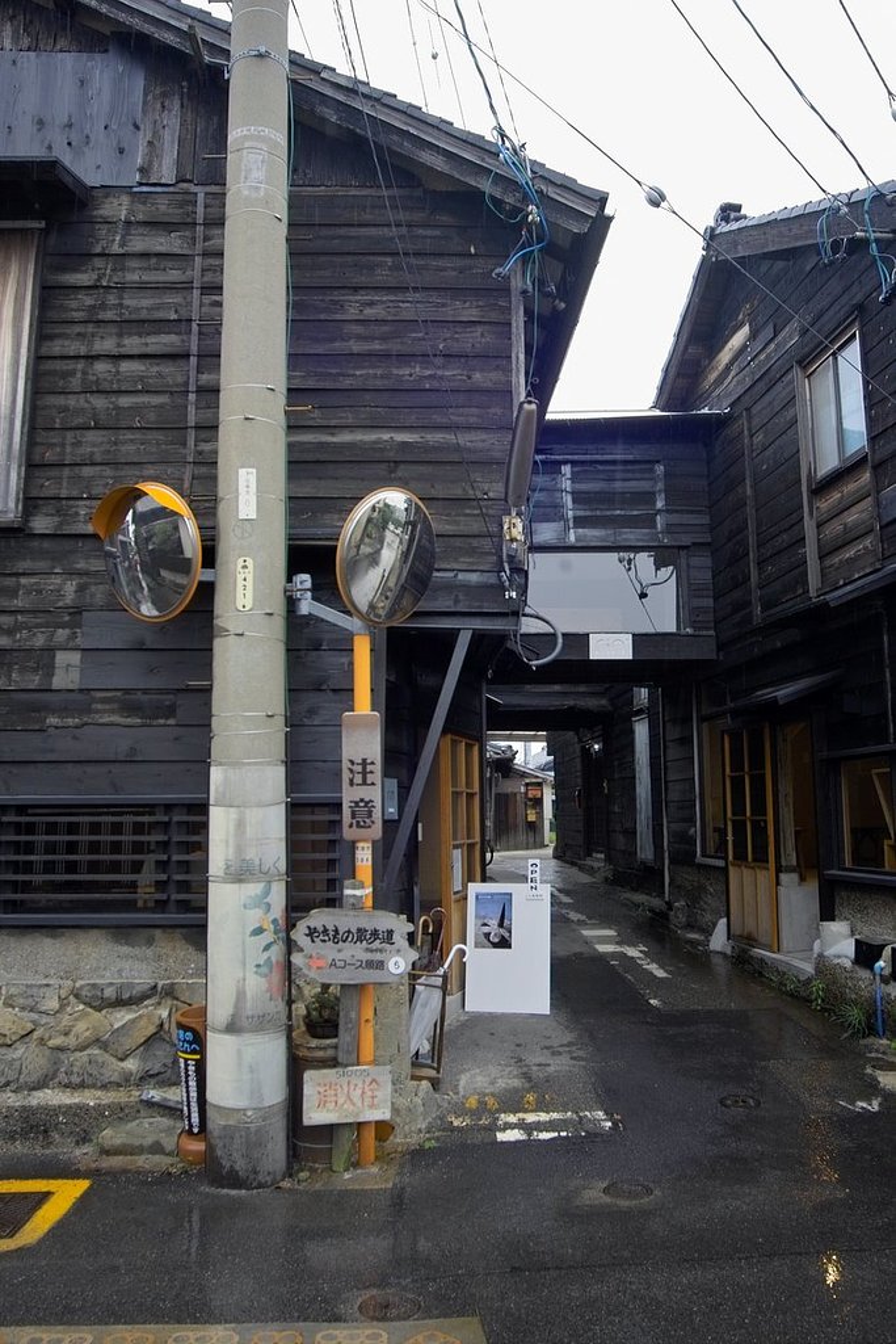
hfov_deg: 49.6
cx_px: 448
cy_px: 672
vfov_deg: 69.4
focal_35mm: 26
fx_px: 970
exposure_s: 1/125
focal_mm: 15
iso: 100
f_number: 5.6
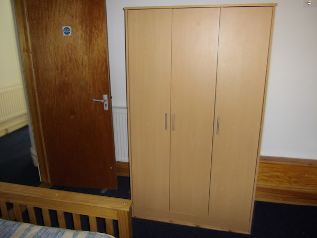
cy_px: 119
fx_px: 247
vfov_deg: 51.4
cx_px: 158
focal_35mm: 27
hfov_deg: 65.3
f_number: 3.2
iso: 155
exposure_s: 1/50
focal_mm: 4.9
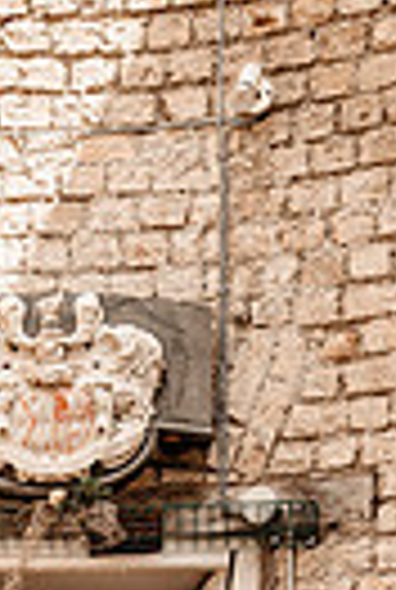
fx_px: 1969
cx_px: 9
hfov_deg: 11.4
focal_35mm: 120
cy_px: 1004
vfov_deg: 15.1
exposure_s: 1/200
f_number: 5
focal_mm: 35
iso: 100
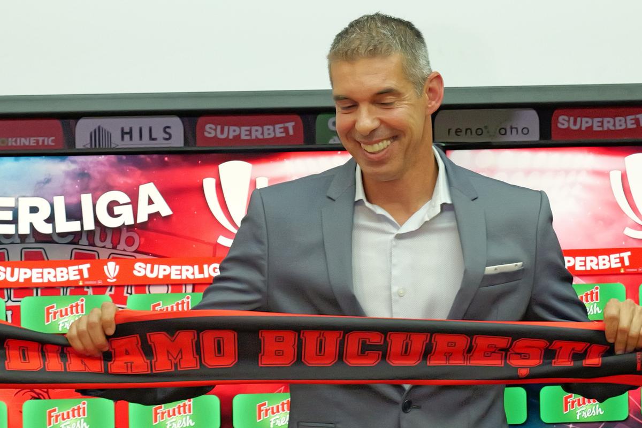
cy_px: 214
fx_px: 1872
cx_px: 321
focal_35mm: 105
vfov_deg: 13.0
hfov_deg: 19.5
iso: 10000
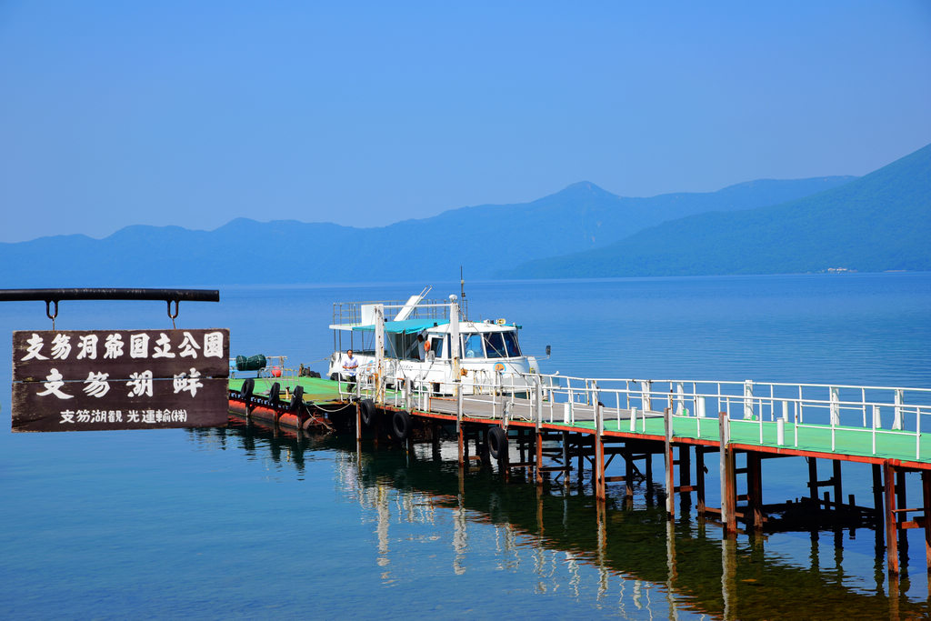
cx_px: 466
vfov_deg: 19.5
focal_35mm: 70
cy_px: 310
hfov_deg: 28.8
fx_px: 1810
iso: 125
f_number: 10
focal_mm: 70
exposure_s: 1/320
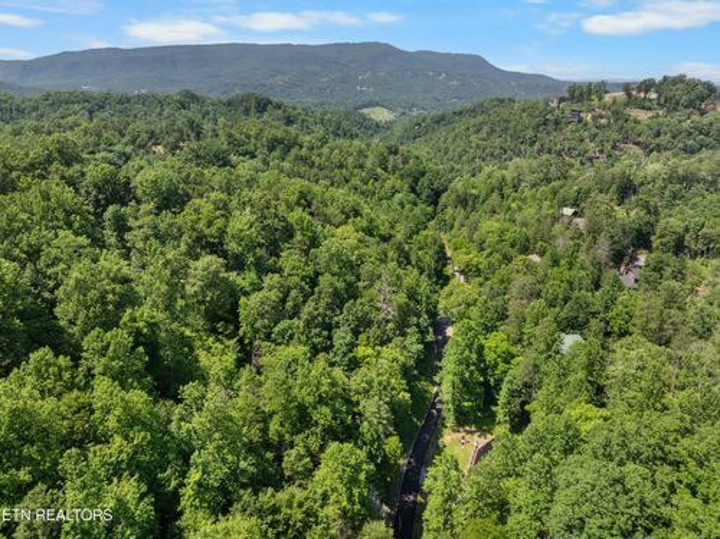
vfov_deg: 56.7
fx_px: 499
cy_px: 270
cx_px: 360
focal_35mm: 24
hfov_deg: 71.6
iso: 100
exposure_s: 1/60
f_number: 2.8
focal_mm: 12.29
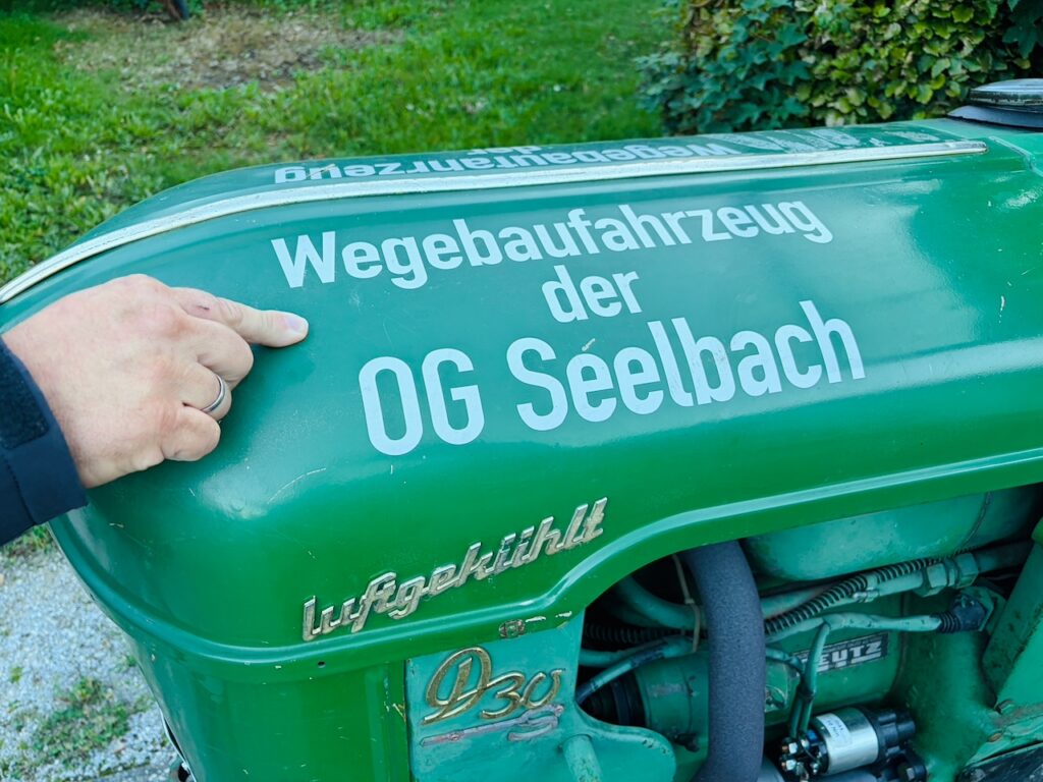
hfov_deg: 67.3
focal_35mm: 26
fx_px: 783
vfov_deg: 53.1
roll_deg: +0.2
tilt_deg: -36.9
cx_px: 522
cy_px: 391
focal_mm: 5.96
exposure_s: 1/121
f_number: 1.6
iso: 100
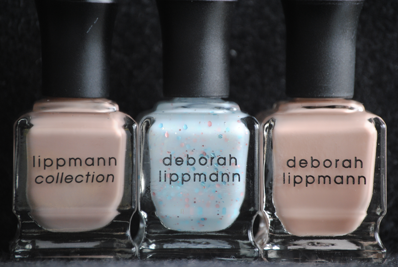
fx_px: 2906
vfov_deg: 5.3
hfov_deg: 7.8
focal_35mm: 262
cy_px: 134
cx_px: 199
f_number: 5.3
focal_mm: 175
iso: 400
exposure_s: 1/40
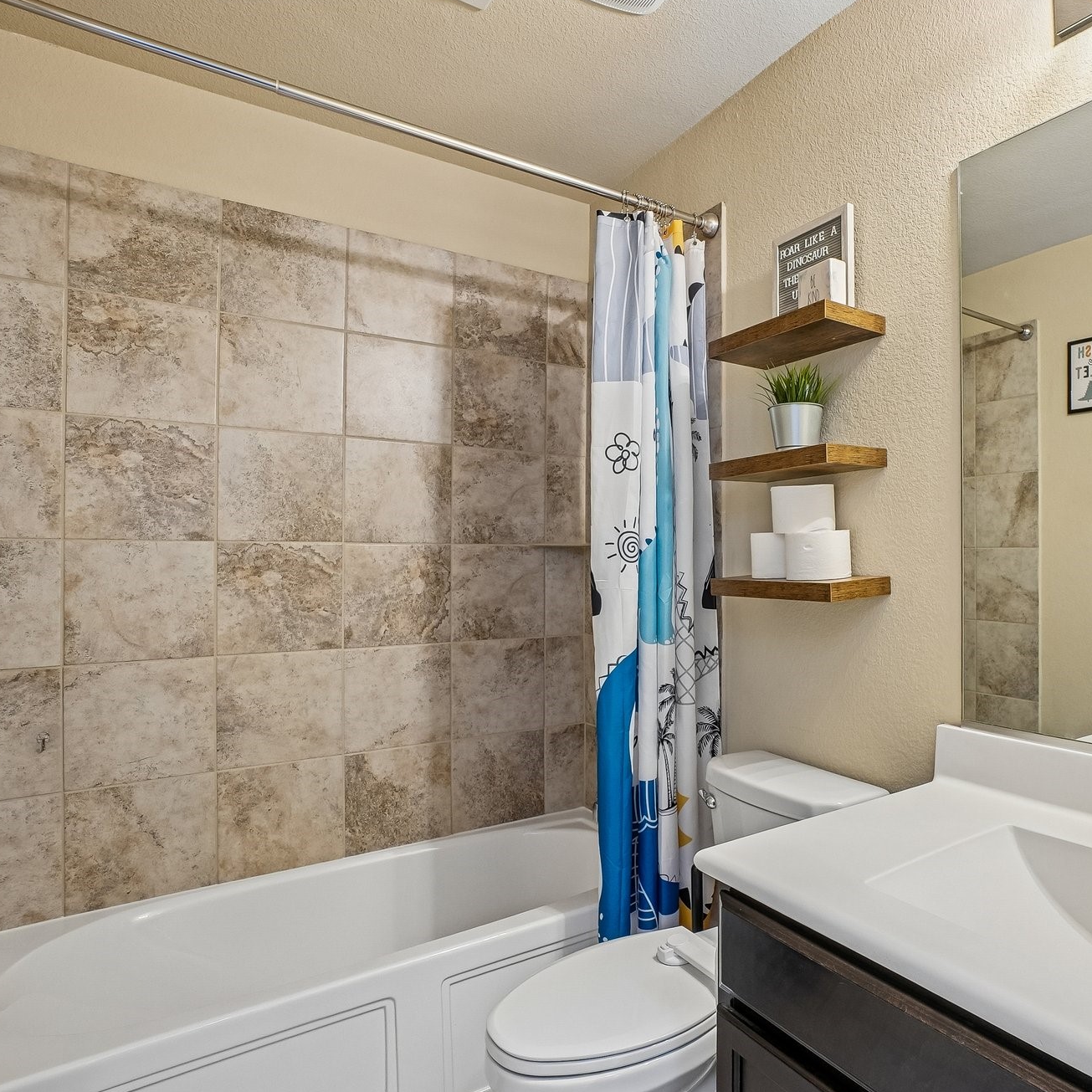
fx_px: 714
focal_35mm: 20
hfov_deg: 70.3
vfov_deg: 74.8
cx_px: 806
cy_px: 560
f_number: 8
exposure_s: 1/4
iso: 400
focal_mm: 10
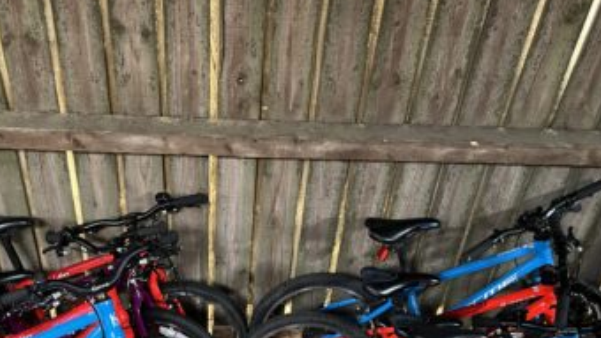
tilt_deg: -40.5
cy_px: 246
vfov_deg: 29.3
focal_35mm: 40
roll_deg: -6.0
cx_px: 270
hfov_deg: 50.4
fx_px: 637
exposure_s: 1/38
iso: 640
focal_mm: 5.1
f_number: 1.6
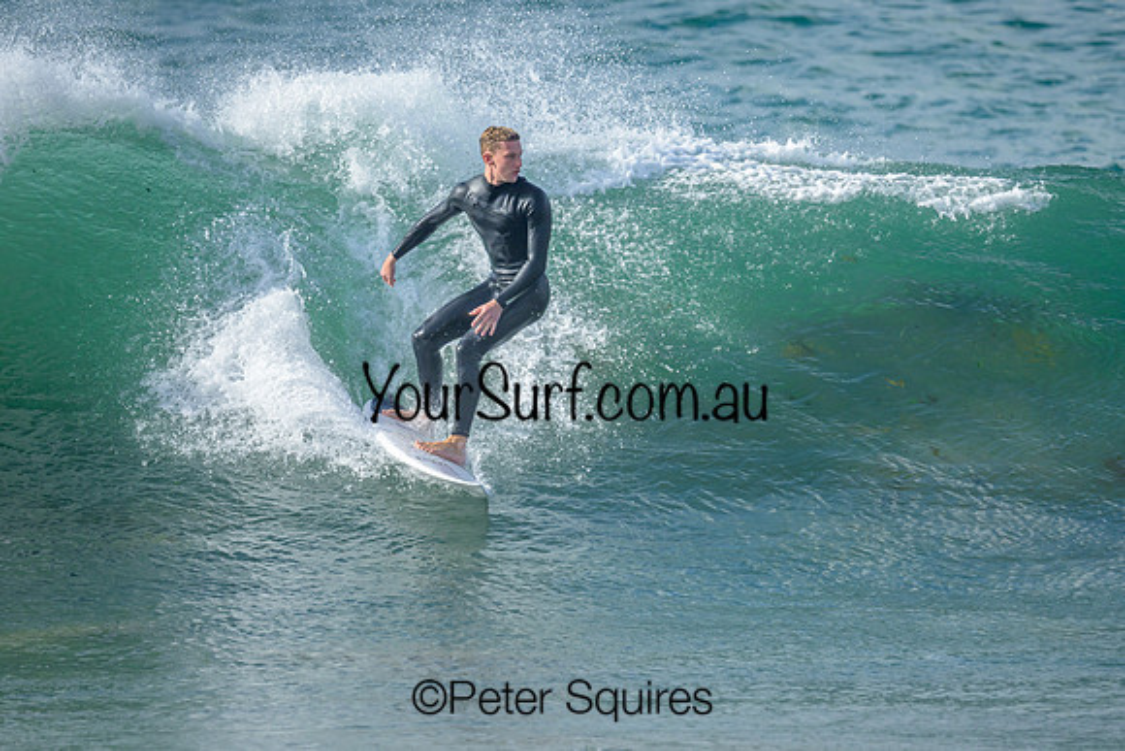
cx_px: 595
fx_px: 30644
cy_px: 355
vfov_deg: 1.4
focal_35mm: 980
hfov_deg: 2.1
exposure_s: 1/2000
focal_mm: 800
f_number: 6.3
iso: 400
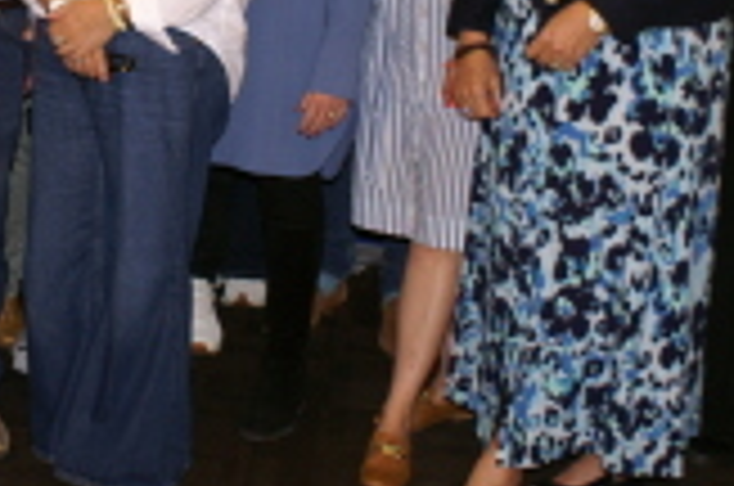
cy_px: 54
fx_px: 1689
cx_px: 83
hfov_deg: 23.9
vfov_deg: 16.2
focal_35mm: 83
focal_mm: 20
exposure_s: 1/60
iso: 400
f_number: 4
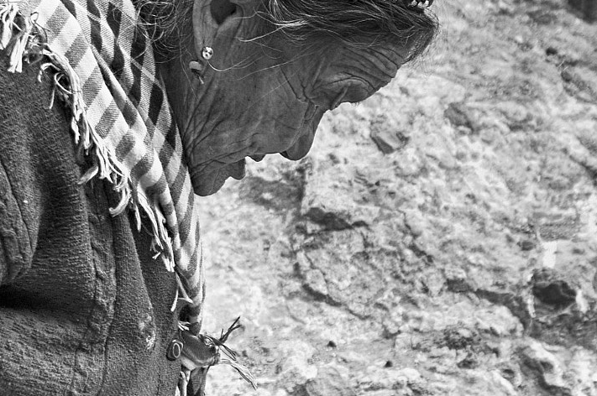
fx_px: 1341
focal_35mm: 81
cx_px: 213
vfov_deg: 16.7
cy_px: 326
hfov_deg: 25.0
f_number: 4
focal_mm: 24
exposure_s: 1/500
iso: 250
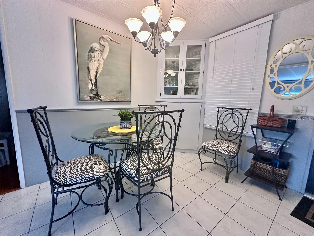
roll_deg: -1.8
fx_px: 127
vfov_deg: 85.7
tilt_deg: -8.7
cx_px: 157
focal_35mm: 14
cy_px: 118
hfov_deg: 102.1
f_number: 2.2
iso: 250
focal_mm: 2.22
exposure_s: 1/120
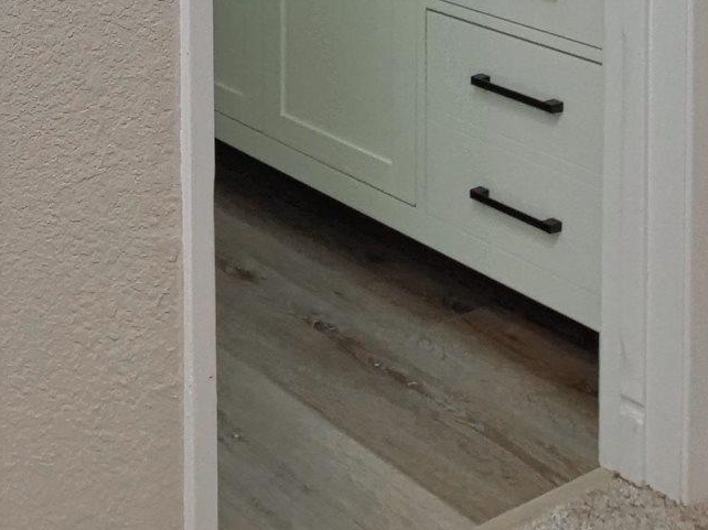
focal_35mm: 67
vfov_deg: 18.6
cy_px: -329
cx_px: 74
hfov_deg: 27.9
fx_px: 1370
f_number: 2.8
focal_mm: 7
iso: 800
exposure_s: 1/160
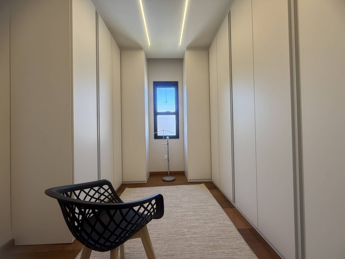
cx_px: 172
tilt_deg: +1.9
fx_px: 140
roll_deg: +0.3
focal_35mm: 14
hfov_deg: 102.1
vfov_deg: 85.7
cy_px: 130
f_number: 2.2
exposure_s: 1/120
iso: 100
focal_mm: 2.22
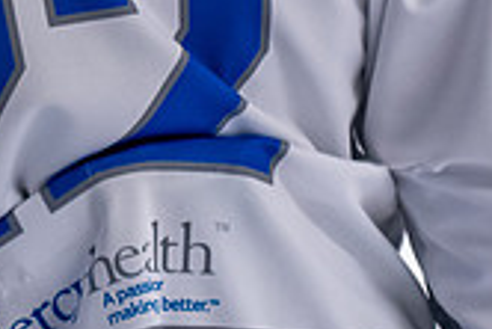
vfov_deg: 3.7
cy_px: -218
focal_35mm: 367
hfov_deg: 5.6
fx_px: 5020
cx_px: 104
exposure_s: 1/800
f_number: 3.2
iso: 2000
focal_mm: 70
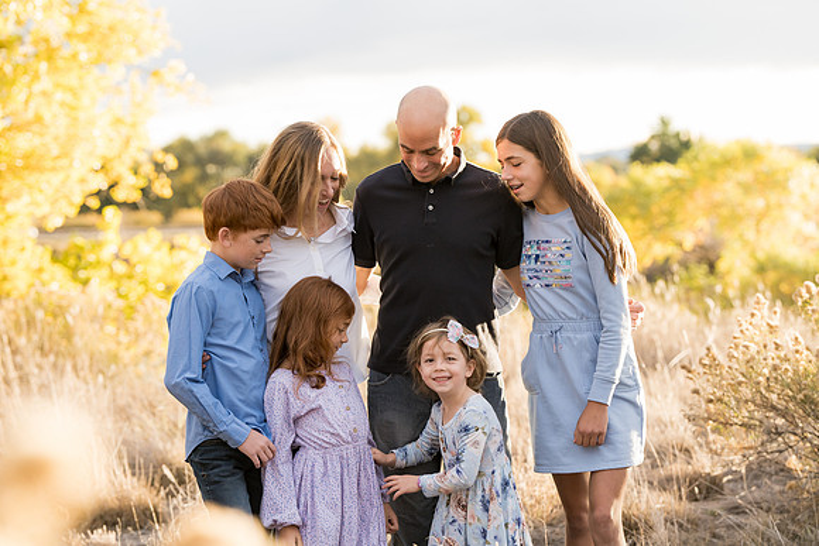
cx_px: 410
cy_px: 273
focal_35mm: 109
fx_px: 2480
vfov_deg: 12.6
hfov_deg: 18.8
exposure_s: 1/500
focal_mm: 109
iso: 1000
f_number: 4
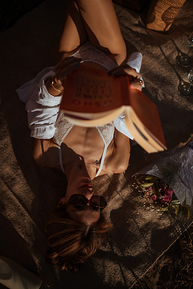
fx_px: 281
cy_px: 144
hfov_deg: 37.9
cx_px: 96
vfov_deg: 54.4
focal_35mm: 35
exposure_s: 1/5000
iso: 50
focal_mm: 35
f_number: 1.8
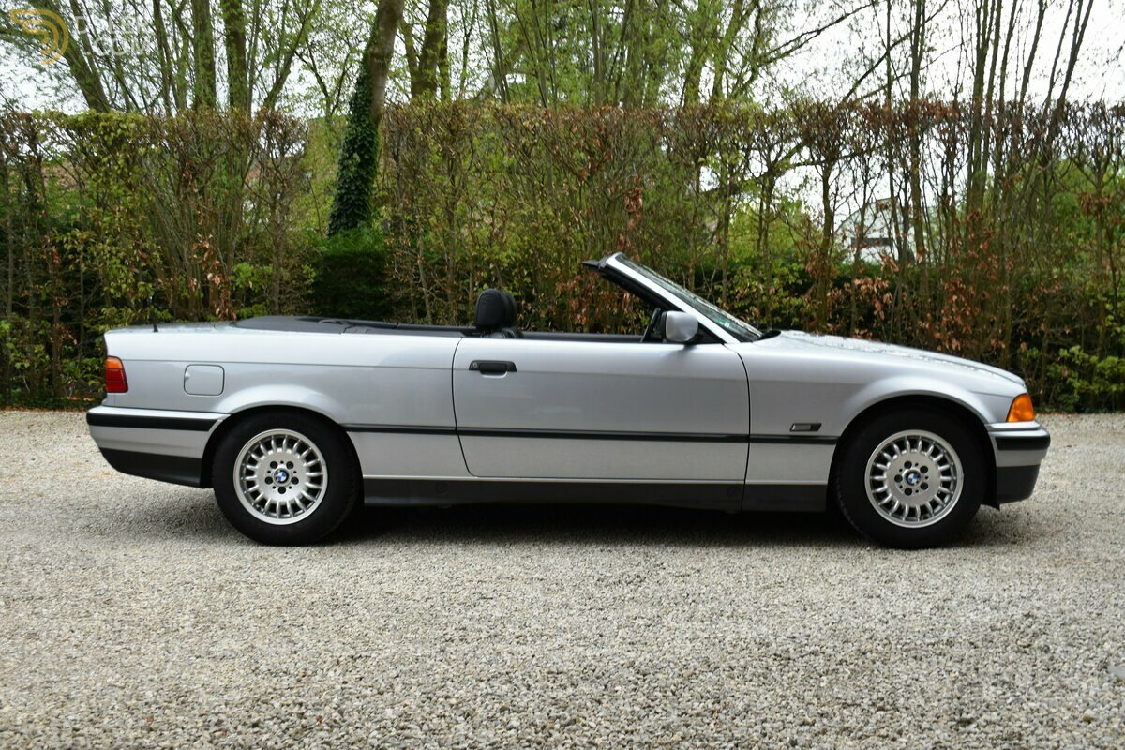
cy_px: 375
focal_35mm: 34
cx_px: 562
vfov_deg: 38.4
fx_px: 1078
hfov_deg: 55.1
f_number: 5.6
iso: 280
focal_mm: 23
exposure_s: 1/250
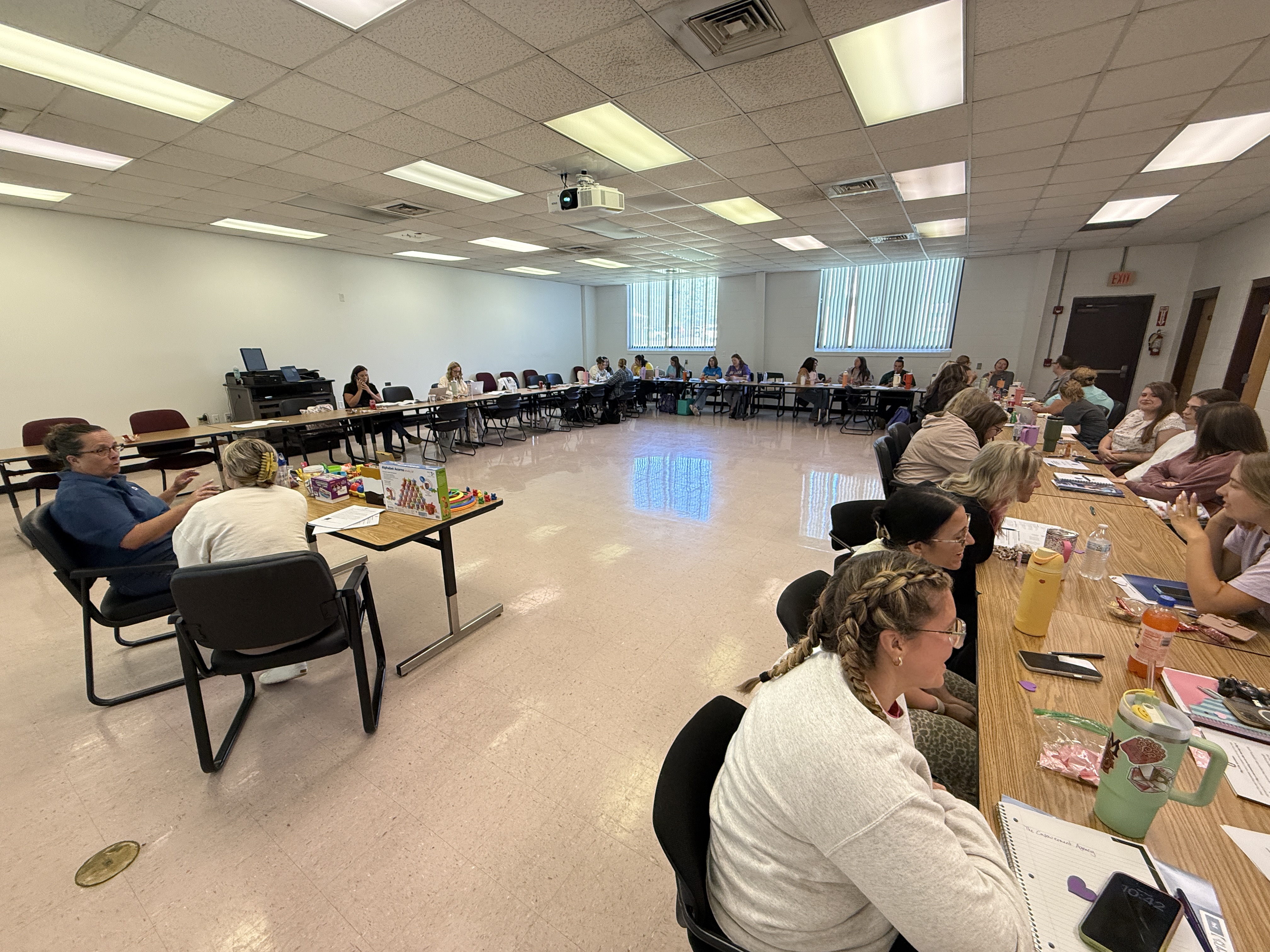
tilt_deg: -14.4
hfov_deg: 102.1
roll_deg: +0.4
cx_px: 635
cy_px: 476
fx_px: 514
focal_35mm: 14
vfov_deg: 85.7
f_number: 2.2
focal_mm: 2.22
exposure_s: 1/120
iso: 200
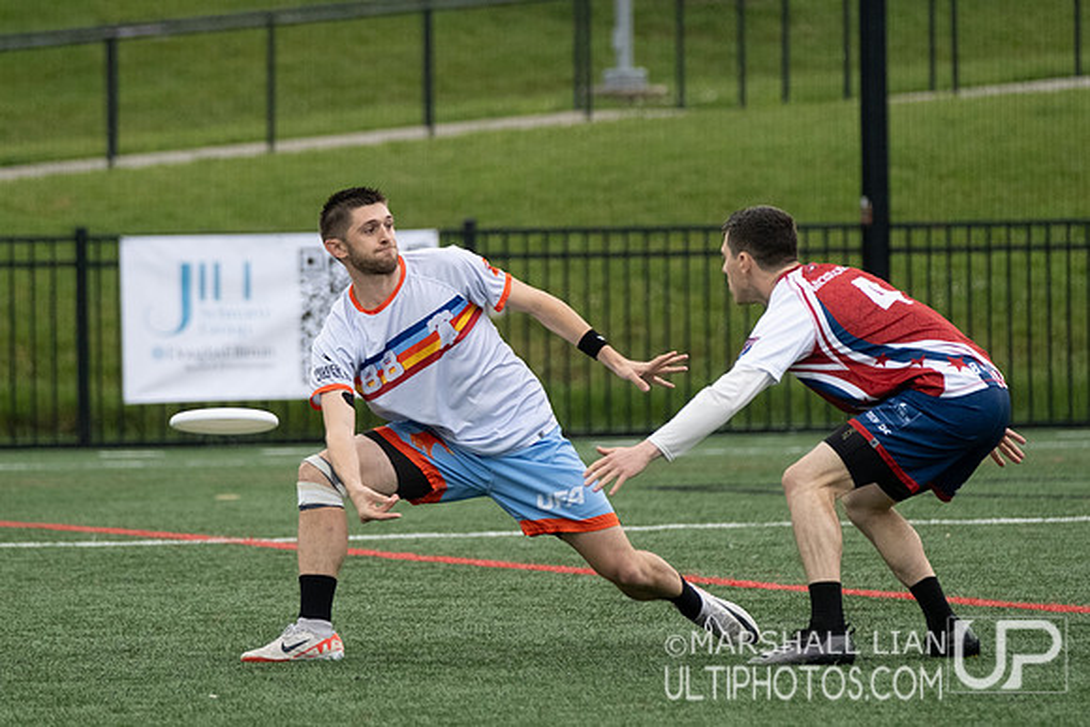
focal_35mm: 373
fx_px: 11283
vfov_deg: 3.7
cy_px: 227
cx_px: 457
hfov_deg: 5.5
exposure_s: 1/1000
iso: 640
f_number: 2.8
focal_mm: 140
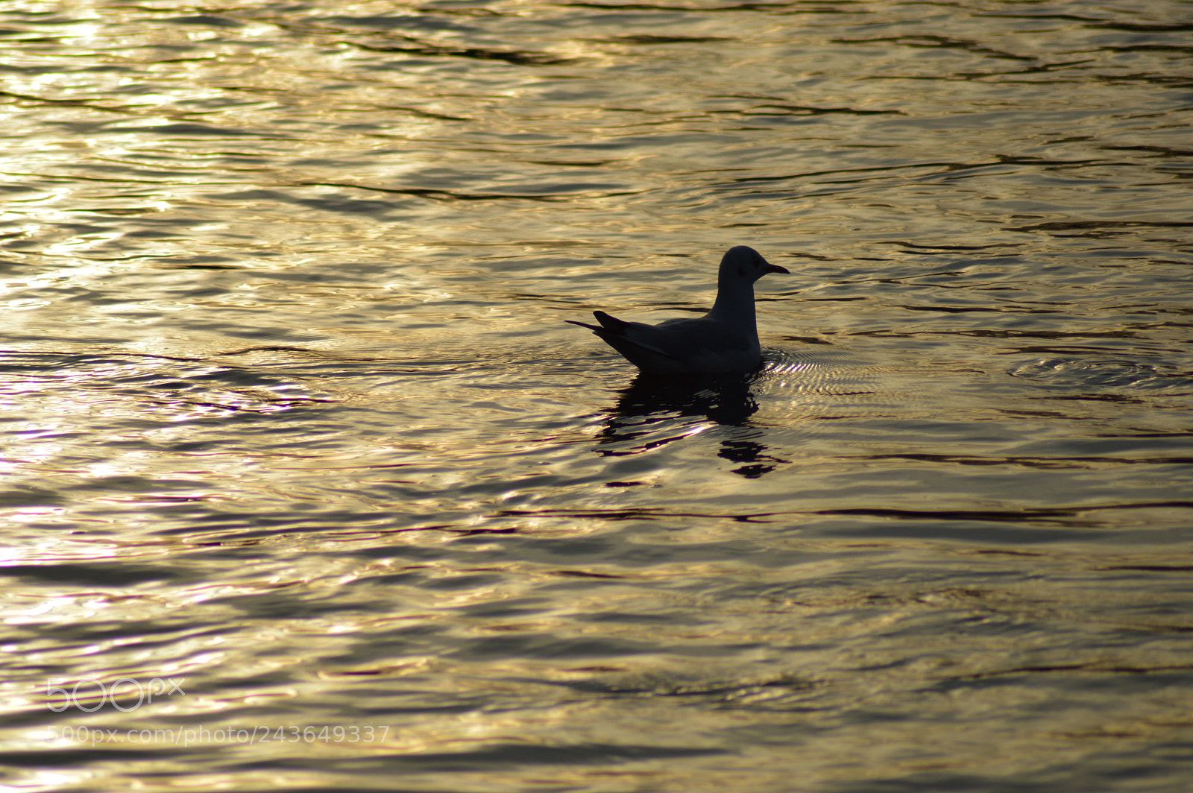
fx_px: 14900
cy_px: 396
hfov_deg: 4.6
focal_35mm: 450
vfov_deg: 3.0
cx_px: 596
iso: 110
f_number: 5.6
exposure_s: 1/2000
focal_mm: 300
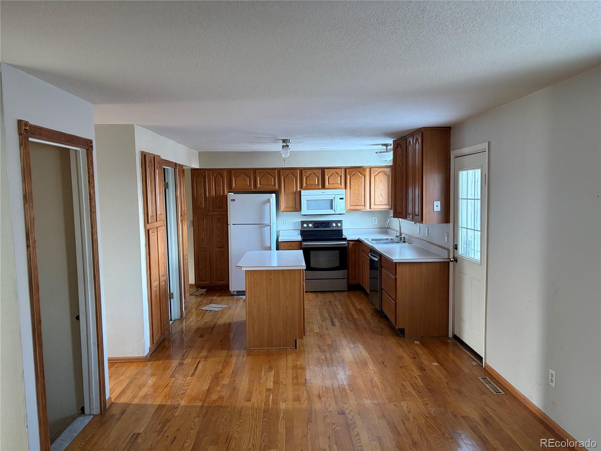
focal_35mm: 26
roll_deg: +0.9
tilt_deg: -4.1
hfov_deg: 67.3
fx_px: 451
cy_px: 226
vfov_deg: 53.1
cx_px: 300
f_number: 1.6
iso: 320
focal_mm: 5.96
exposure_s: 1/60
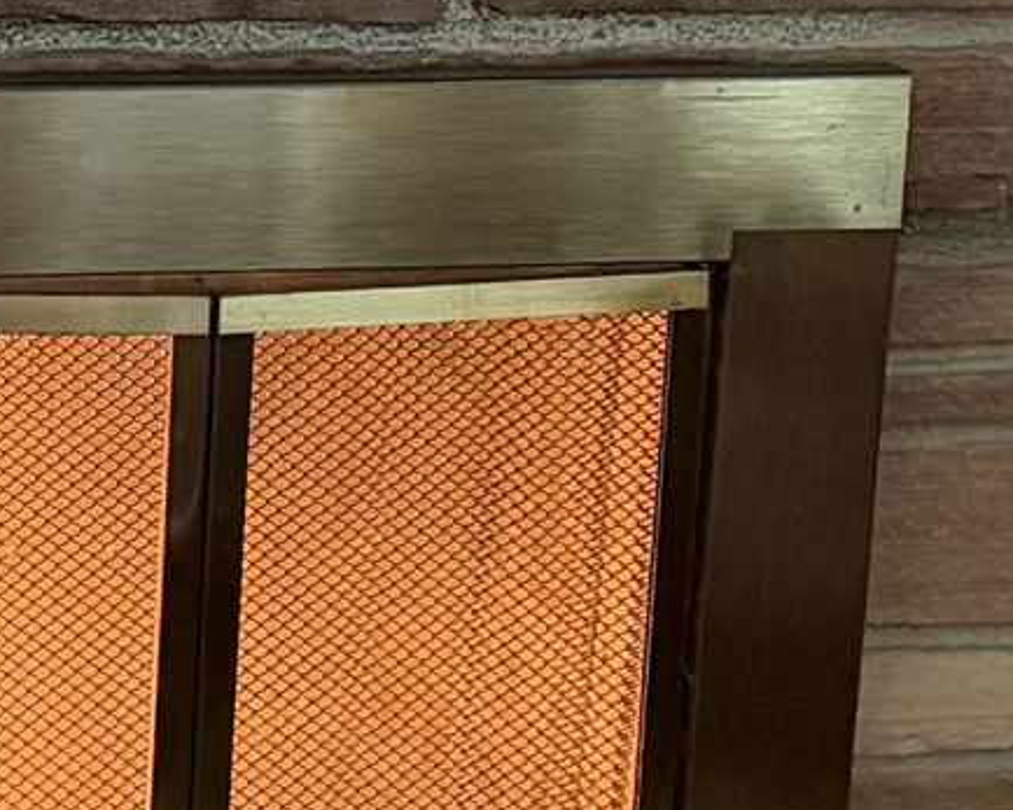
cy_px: 170
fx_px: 4976
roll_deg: -1.2
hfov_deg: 11.3
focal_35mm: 166
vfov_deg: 9.3
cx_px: -331
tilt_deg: -14.4
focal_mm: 6.76
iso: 800
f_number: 1.78
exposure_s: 1/59
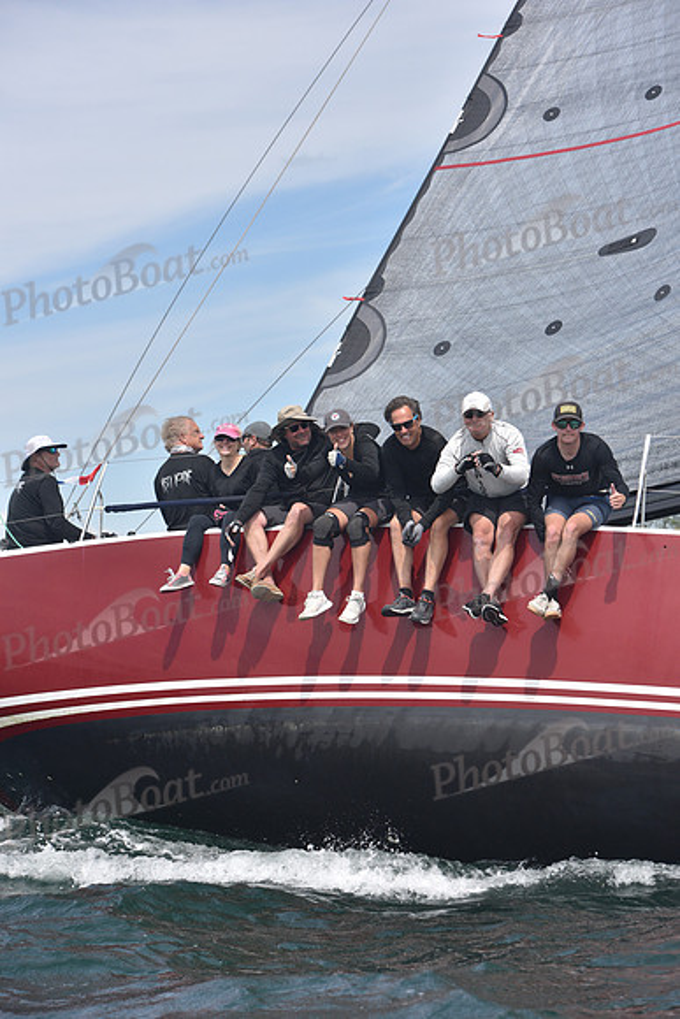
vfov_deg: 21.5
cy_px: 510
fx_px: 2690
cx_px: 340
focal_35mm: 95
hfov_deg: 14.4
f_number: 5
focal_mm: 95
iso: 320
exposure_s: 1/800
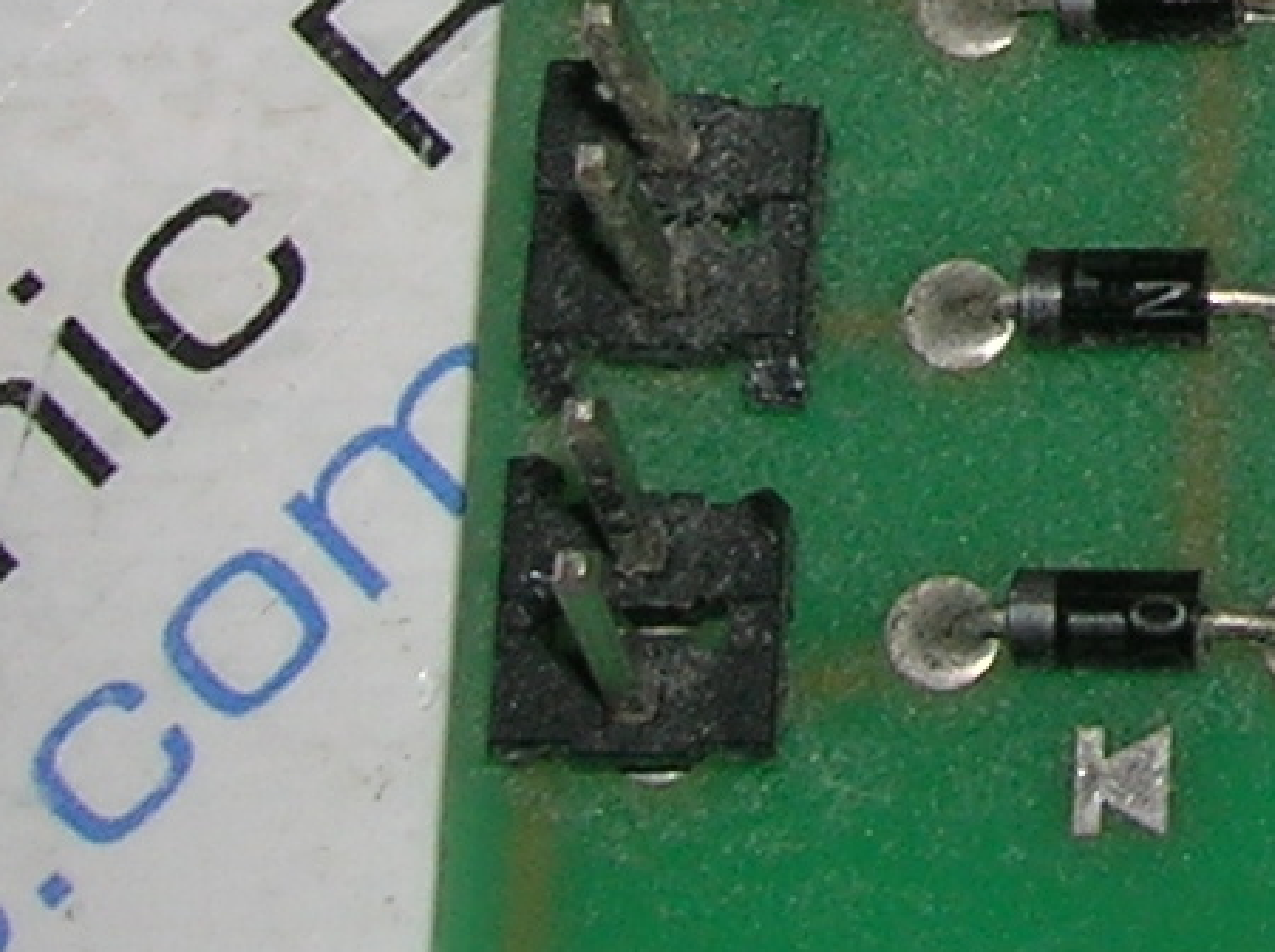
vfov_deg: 8.4
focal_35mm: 173
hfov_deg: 11.0
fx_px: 6362
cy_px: -493
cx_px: 1898
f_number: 4.9
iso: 50
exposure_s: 1/60.1
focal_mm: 5.7
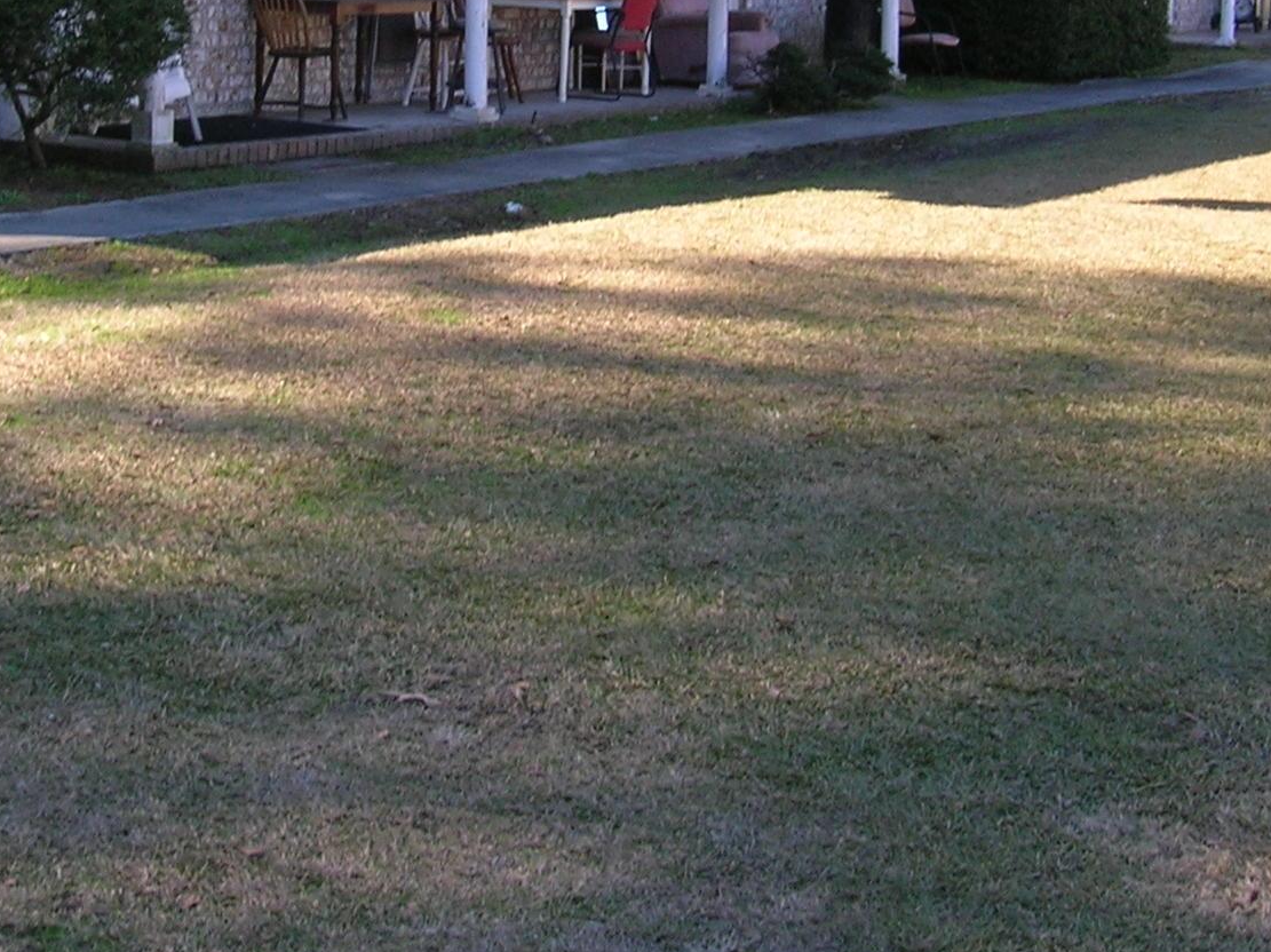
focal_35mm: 70
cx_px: 514
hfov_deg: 27.7
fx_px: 2569
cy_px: 21
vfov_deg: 20.4
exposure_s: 1/82.6
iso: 50
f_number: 4.9
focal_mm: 5.7
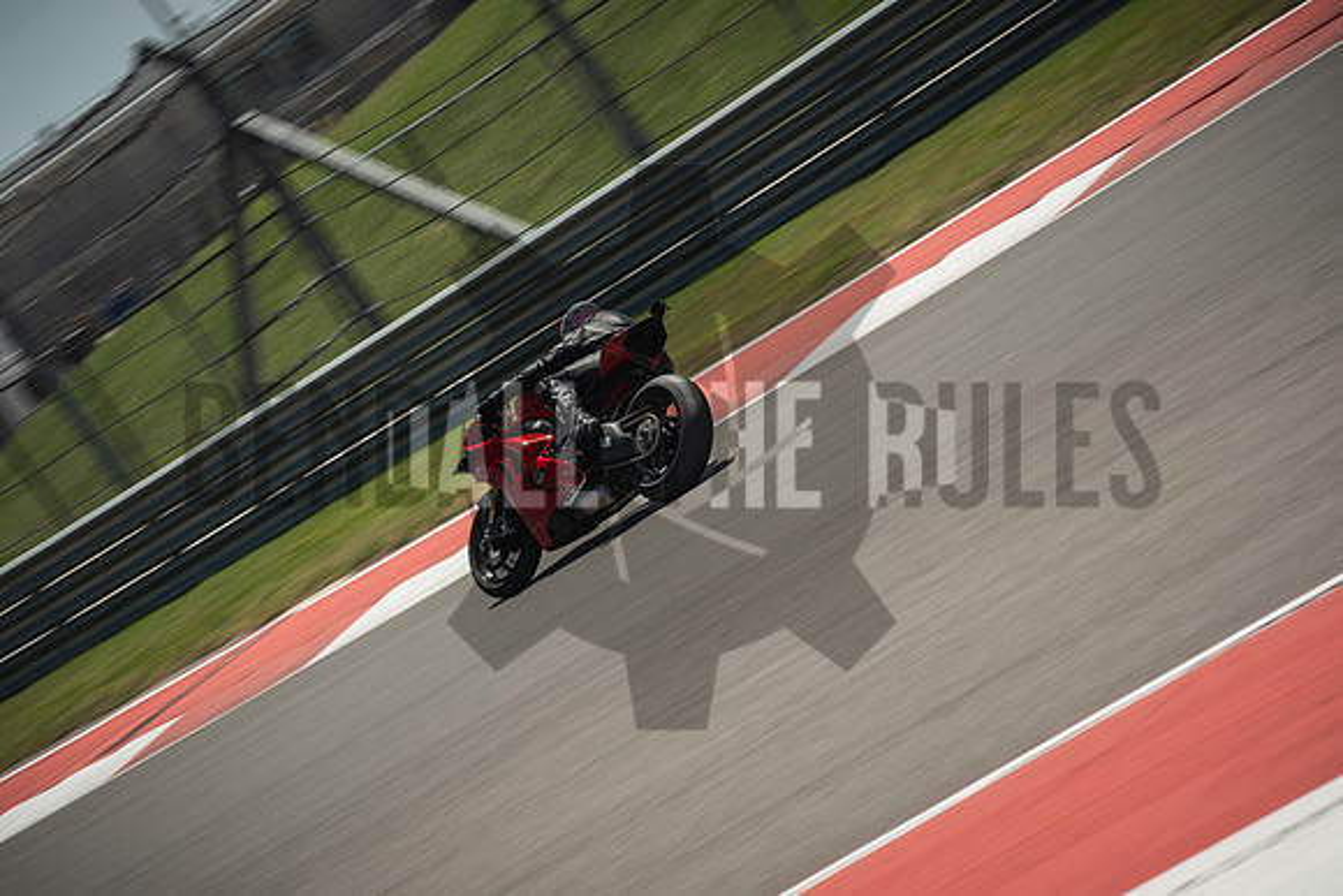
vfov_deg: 7.2
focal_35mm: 192
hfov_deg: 10.7
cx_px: 672
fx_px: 7164
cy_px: 448
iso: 125
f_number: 8
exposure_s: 1/200
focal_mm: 128.3
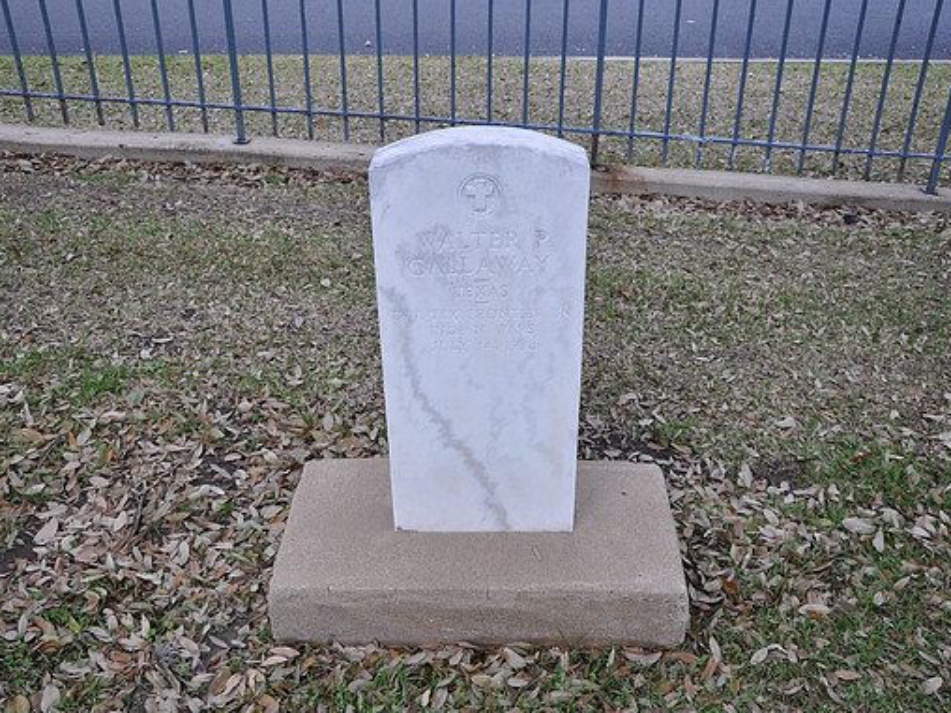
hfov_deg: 53.2
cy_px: 356
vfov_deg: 41.2
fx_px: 949
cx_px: 485
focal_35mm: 35
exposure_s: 1/125
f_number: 5.6
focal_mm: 21
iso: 400
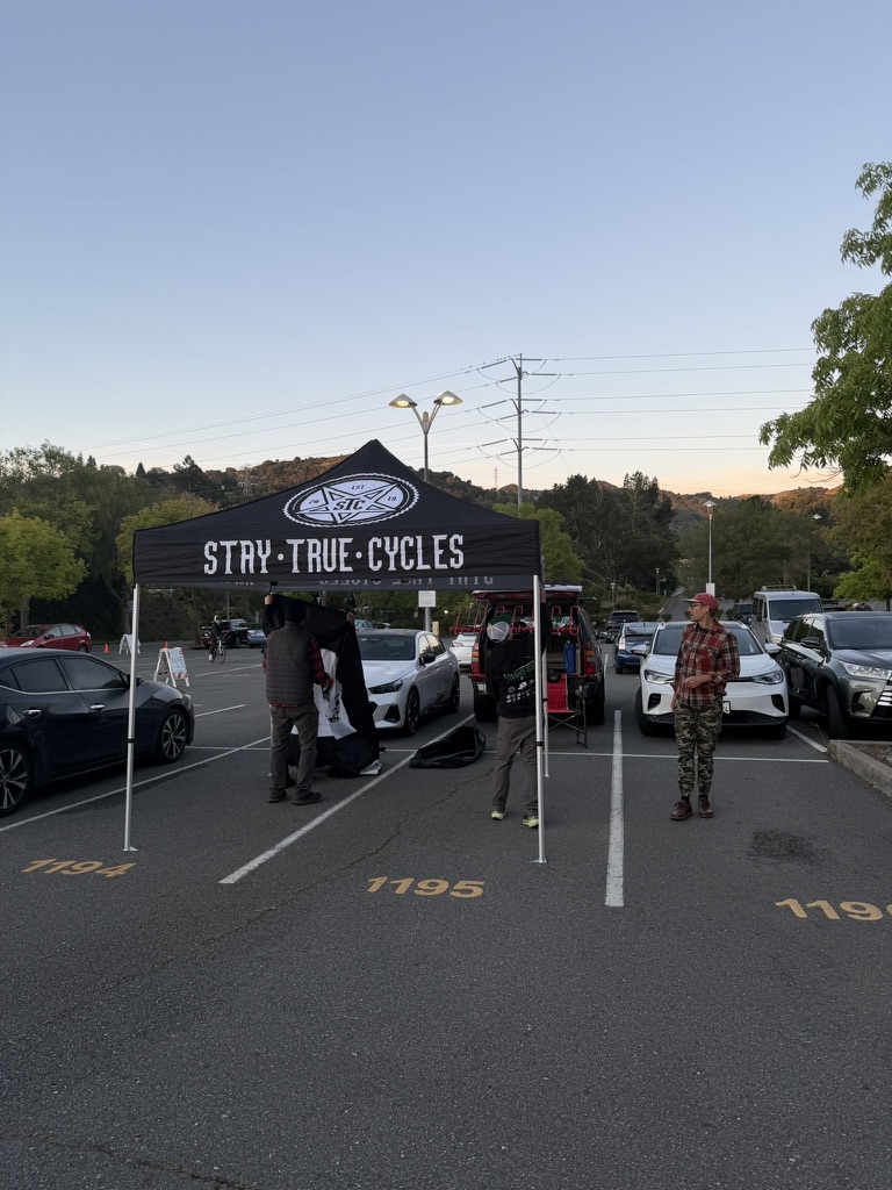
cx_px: 446
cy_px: 595
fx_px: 825
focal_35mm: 24
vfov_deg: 71.6
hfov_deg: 56.8
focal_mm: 6.76
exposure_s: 1/259
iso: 64
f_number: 1.78
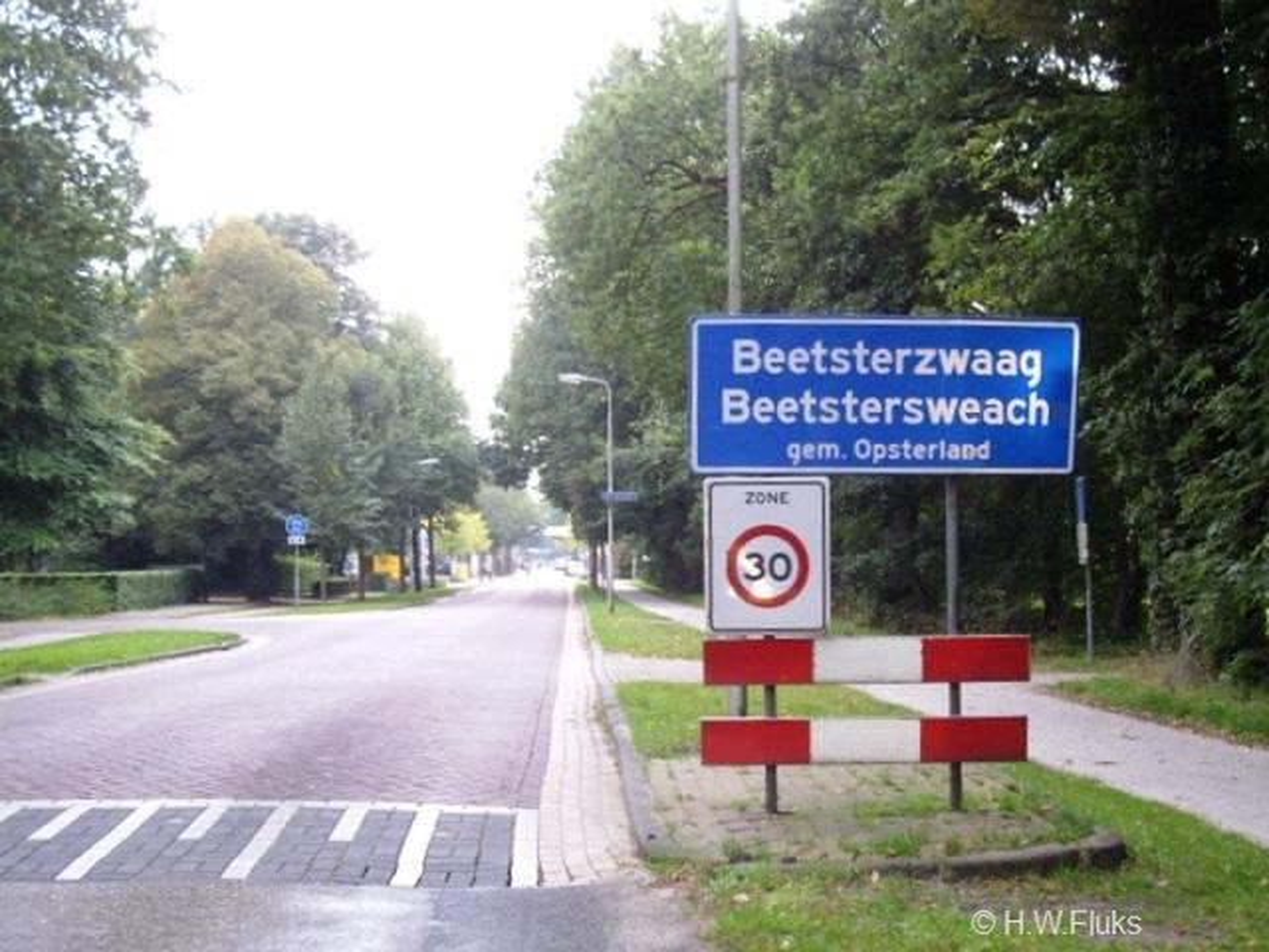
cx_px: 634
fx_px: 1393
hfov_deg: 49.0
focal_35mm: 38
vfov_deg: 37.7
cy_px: 476
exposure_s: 1/40
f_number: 2.8
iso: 400
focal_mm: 7.9
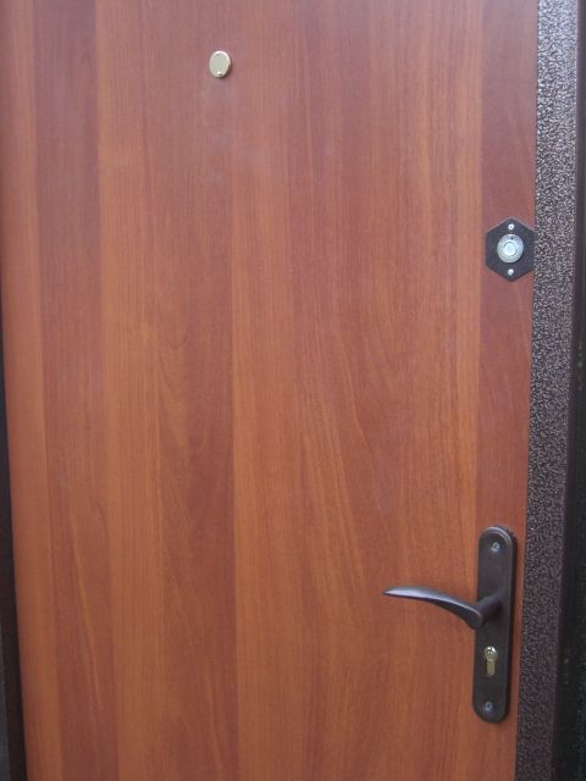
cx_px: 293
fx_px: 1061
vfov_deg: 40.4
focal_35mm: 47
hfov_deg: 30.9
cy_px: 390
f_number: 3
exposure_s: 1/160
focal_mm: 7.6
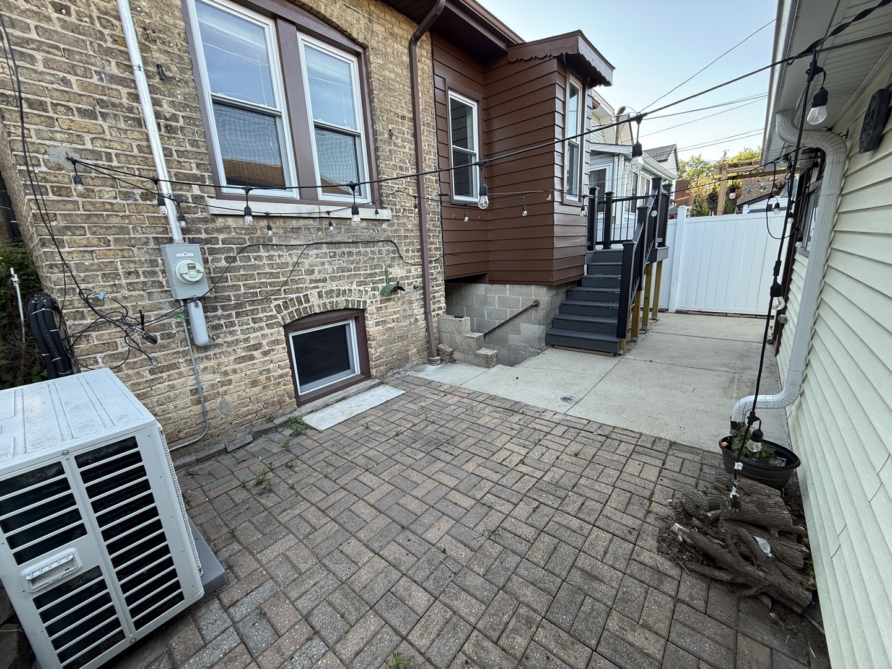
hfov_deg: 102.1
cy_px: 334
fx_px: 361
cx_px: 446
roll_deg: +3.4
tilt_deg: -11.7
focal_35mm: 14
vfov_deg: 85.7
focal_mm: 2.22
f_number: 2.2
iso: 64
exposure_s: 1/99
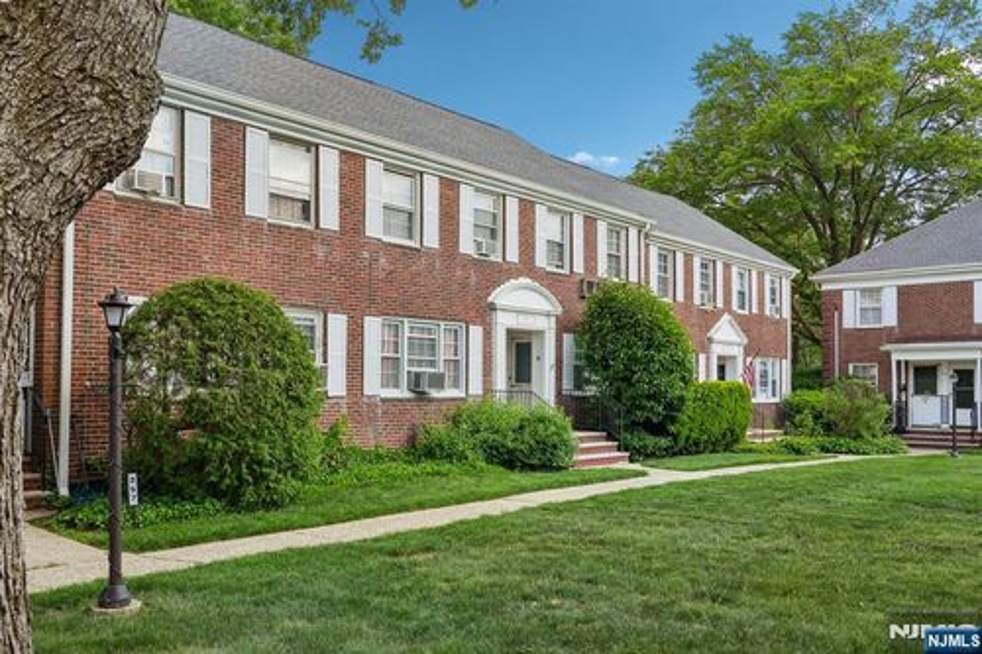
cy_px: 327
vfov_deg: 43.6
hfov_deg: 61.9
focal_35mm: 30
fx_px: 818
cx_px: 491
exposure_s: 1/200
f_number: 8
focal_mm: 30
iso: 125
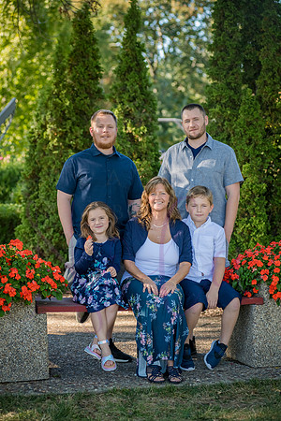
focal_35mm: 92
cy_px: 210
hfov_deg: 14.9
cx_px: 140
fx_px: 1077
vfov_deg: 22.1
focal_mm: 92
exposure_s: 1/400
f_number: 4
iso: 400
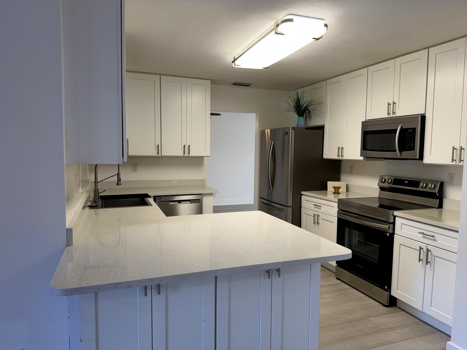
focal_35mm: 24
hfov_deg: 71.6
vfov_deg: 56.8
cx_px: 234
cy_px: 175
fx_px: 324
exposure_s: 1/120
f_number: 1.78
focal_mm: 6.76
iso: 80
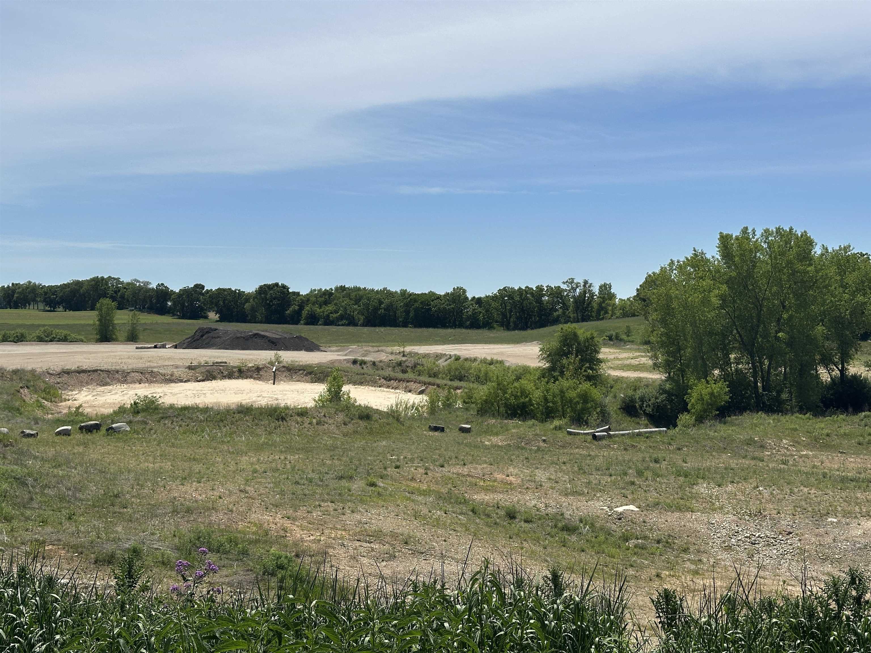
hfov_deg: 39.7
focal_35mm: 48
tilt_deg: +1.9
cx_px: 436
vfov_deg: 30.3
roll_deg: -0.2
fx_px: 1208
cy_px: 326
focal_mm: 6.86
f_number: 1.78
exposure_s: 1/7092
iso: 64
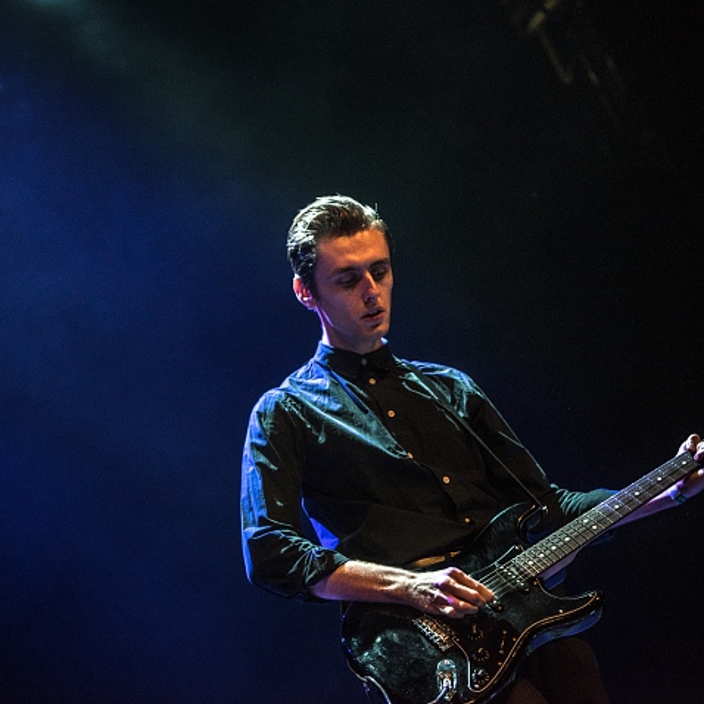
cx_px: 386
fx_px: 1473
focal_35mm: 64
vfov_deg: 26.9
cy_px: 353
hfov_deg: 26.9
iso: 1250
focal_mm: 50
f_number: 2.8
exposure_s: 1/100
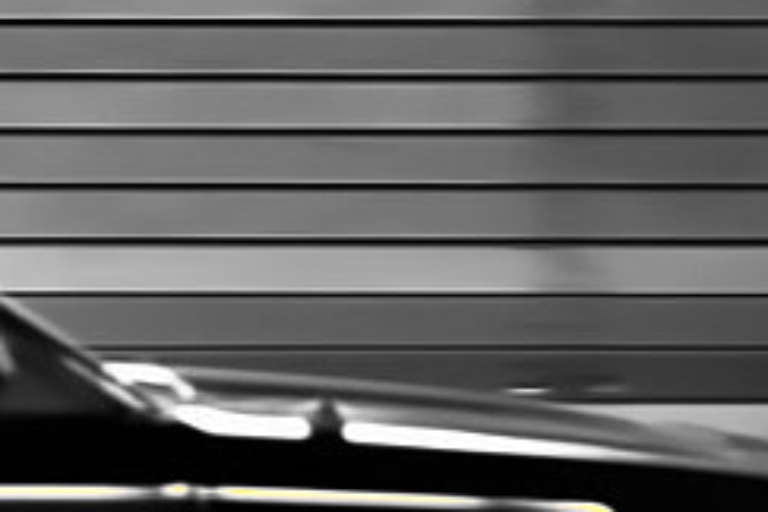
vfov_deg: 1.8
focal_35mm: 769
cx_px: -942
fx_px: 16404
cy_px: 654
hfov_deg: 2.7
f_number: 2.8
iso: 800
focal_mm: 117
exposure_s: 1/60
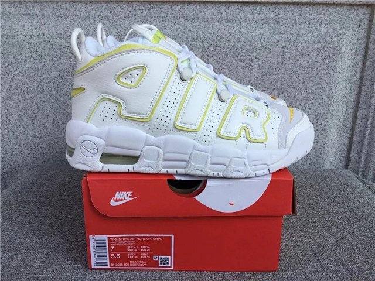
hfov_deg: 58.4
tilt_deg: -18.4
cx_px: 188
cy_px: 140
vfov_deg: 45.4
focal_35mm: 31
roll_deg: -0.5
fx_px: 336
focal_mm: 3.3
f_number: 2.4
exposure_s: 1/895
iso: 25
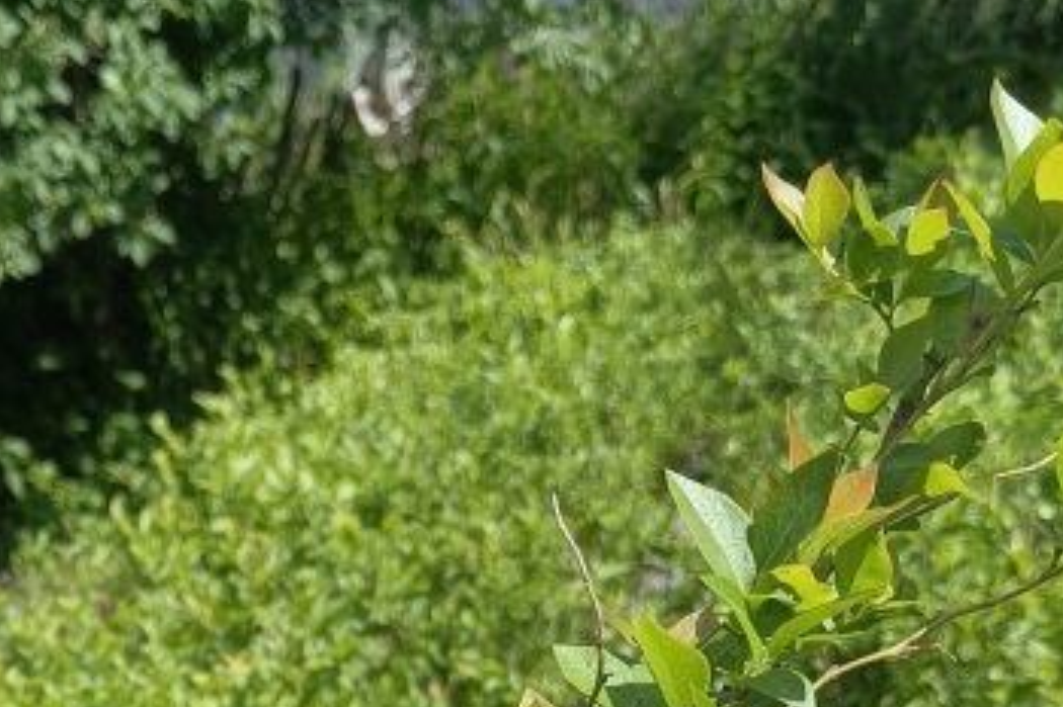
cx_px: 216
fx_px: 2154
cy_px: 1082
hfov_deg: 27.2
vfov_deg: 16.8
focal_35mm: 73
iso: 100
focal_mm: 5.59
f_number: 1.88
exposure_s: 1/442
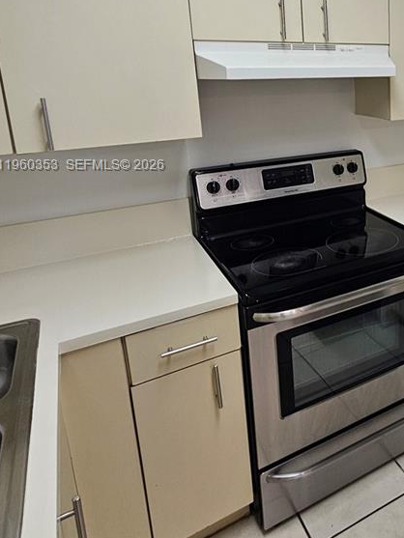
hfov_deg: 41.8
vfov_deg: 61.4
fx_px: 436
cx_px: 420
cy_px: 166
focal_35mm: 28
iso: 64
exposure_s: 1/60
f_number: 2.2
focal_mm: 2.2
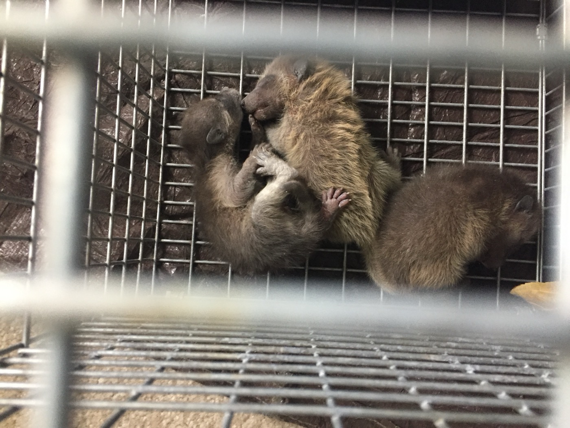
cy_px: 214
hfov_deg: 61.7
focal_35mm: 29
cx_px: 285
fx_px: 478
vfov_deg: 48.2
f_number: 2.2
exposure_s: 1/30
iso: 250
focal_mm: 4.15
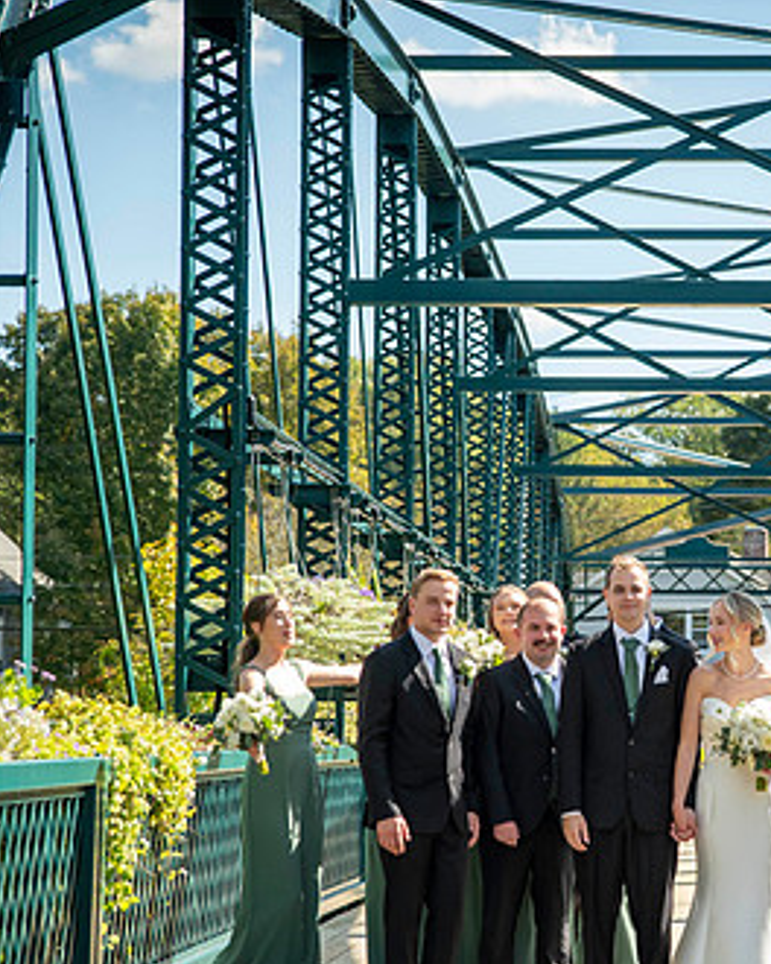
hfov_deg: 14.3
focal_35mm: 107
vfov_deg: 17.9
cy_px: 561
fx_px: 3052
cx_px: 634
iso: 1000
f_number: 2.8
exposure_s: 1/8000
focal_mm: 62
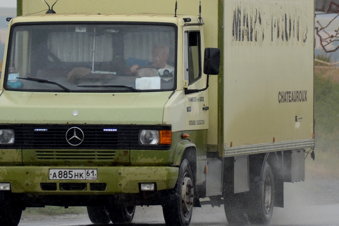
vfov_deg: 3.5
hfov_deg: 5.3
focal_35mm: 391
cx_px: 137
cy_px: 60
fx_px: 3678
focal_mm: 155
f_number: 5.6
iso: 450
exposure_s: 1/1000
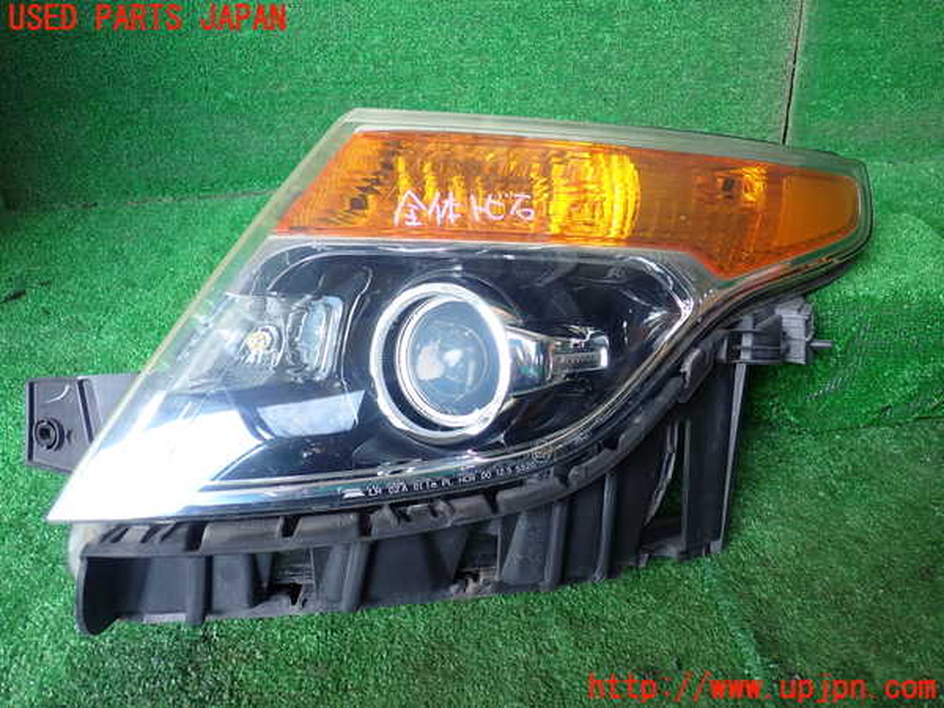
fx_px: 818
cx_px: 472
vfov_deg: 46.8
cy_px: 354
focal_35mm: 30
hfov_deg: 60.0
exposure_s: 1/125
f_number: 2.3
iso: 160
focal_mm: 5.4
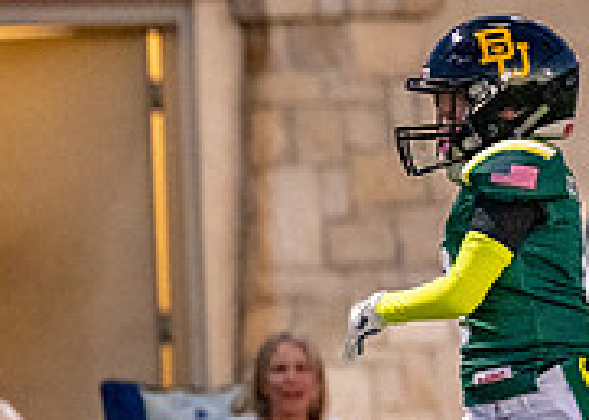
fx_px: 15044
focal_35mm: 900
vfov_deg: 1.6
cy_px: 341
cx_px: -524
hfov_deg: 2.2
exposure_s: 1/1250
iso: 4000
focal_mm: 200
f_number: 2.8
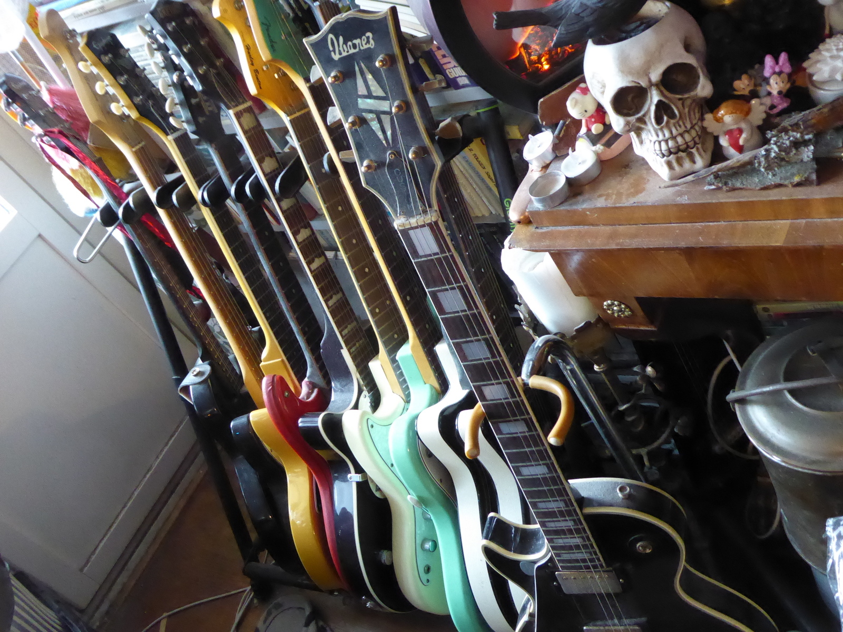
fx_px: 950
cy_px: 316
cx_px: 422
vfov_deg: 36.8
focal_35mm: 39
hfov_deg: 47.9
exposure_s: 1/30
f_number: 3.7
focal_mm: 6.7
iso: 1600
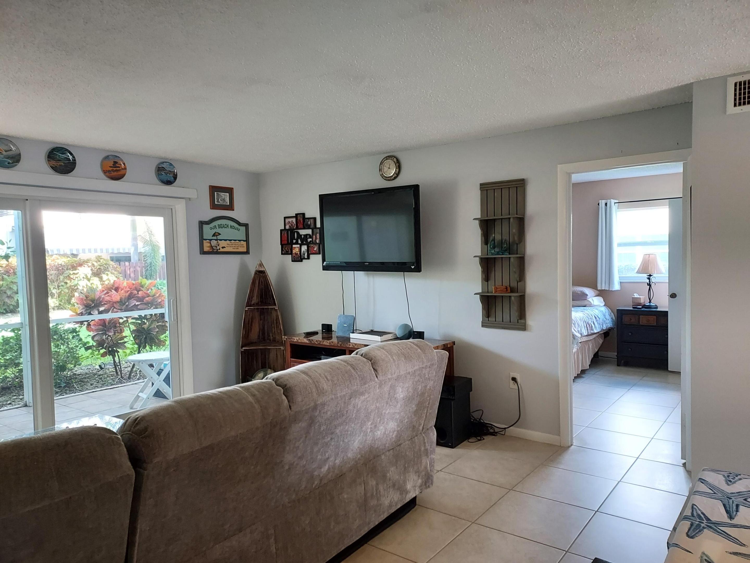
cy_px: 282
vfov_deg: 56.8
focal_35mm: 24
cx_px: 375
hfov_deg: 71.6
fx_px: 520
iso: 320
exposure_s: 1/30
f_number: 1.8
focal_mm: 4.6
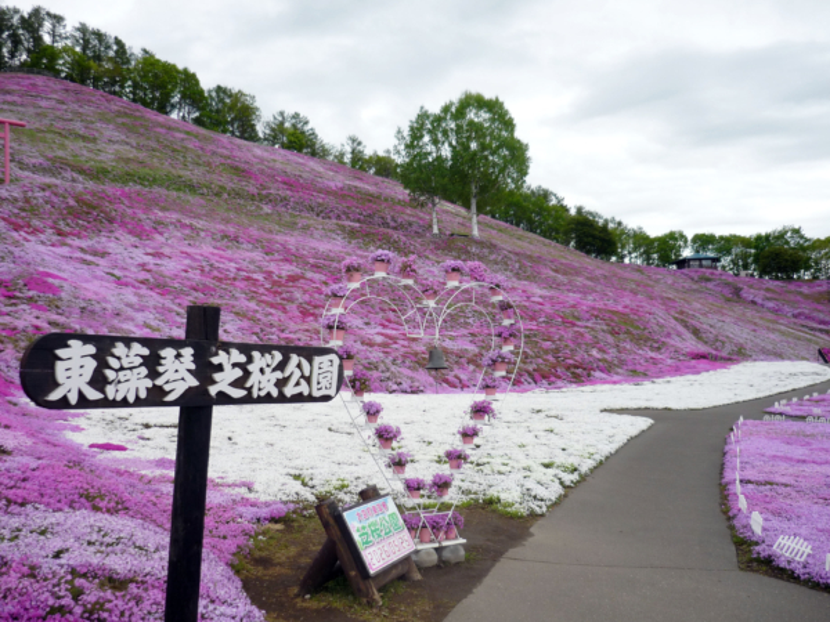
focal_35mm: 33
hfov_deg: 55.4
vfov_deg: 42.9
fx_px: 791
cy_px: 311
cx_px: 415
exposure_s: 1/400
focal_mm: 5.5
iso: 100
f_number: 2.8
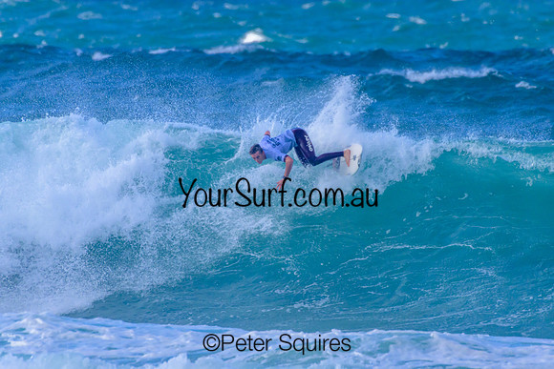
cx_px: 277
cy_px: 184
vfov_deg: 1.4
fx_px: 15392
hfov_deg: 2.1
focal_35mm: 1000
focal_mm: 1000
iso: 1800
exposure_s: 1/2500
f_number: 11
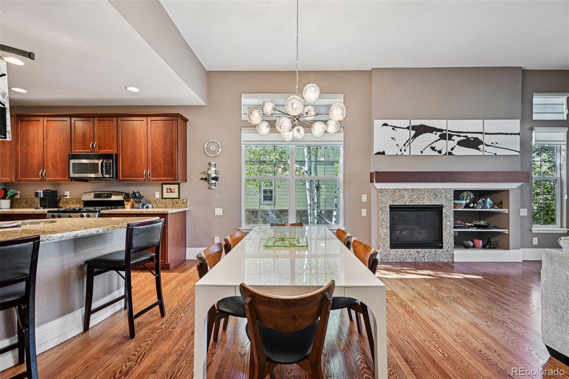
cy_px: 190
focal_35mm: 14
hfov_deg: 104.3
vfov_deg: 81.2
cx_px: 284
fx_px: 221
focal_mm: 14
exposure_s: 1/8
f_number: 8
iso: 400
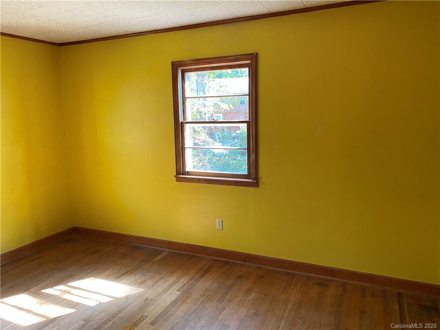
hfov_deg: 67.3
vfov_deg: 53.1
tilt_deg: -7.4
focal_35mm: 26
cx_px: 220
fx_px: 330
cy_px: 165
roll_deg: +0.8
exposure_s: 1/60
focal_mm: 4.25
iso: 160
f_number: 1.8
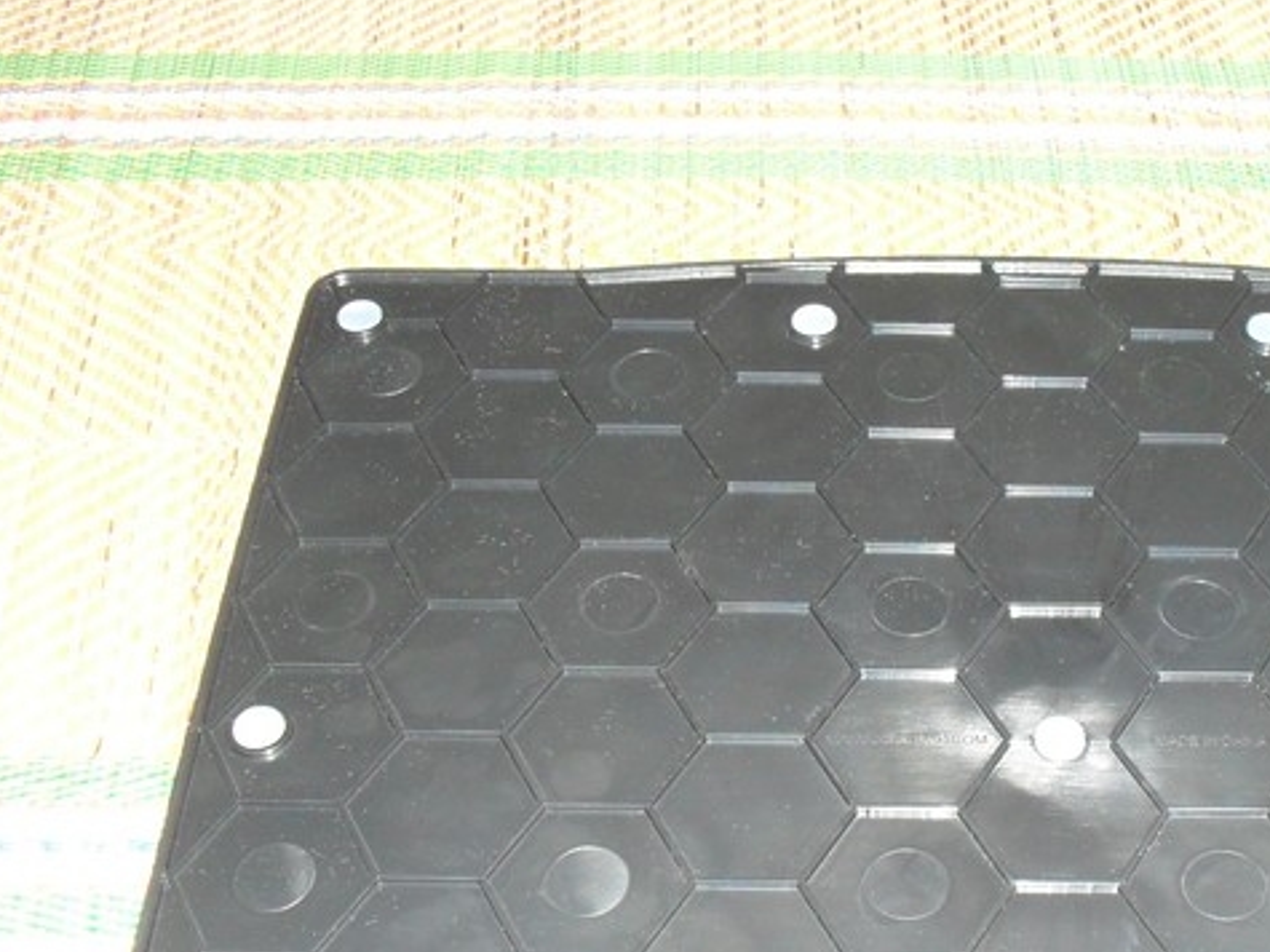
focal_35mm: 59
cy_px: 727
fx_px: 2164
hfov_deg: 31.7
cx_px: 1051
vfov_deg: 24.5
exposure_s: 1/45
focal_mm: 6.3
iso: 240
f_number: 3.2
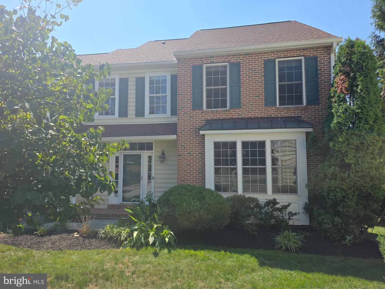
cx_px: 192
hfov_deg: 73.9
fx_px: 256
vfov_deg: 58.9
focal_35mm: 23
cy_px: 144
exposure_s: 1/5296
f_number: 1.7
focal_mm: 6.3
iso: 80
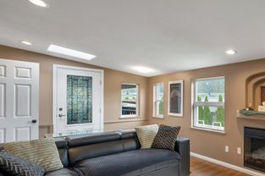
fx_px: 182
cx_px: 205
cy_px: 102
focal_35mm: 25
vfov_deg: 51.3
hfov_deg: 66.6
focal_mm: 15.5
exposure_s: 1/8
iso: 320
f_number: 5.6
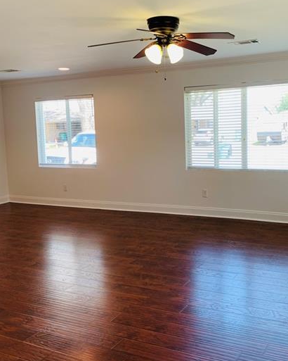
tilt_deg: -4.3
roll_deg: +1.6
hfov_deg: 38.7
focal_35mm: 38
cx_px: 190
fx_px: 405
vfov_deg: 47.9
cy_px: 163
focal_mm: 4.25
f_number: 1.8
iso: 40
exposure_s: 1/120
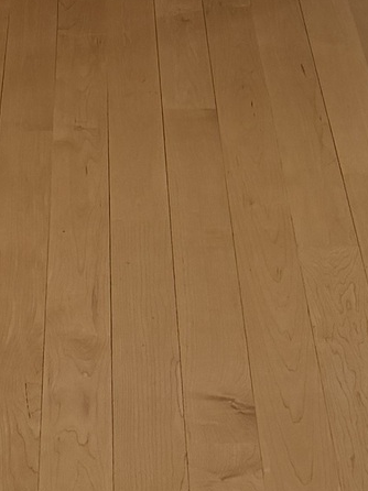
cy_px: -465
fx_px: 1759
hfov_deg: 11.9
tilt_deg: -10.7
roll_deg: +1.0
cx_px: 66
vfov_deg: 13.7
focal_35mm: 124
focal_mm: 6.76
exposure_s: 1/120
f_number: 1.78
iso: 200
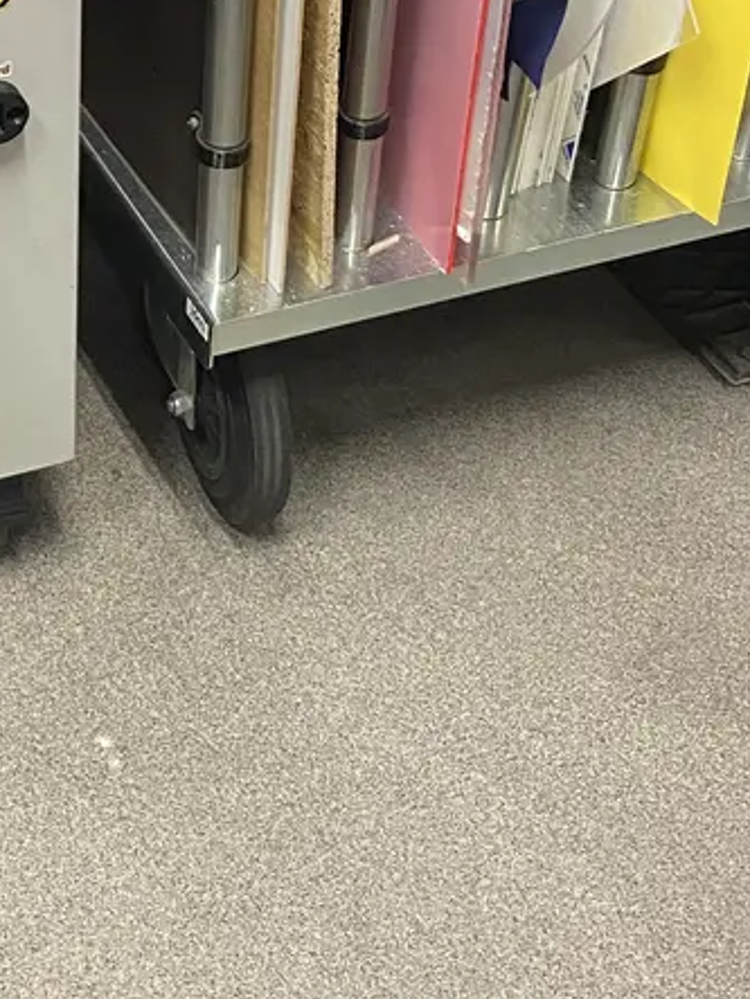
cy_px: 190
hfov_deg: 17.6
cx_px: -137
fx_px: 2311
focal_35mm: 80
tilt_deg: -36.4
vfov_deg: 24.0
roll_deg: +4.3
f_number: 1.8
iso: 125
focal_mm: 4.25
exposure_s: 1/50
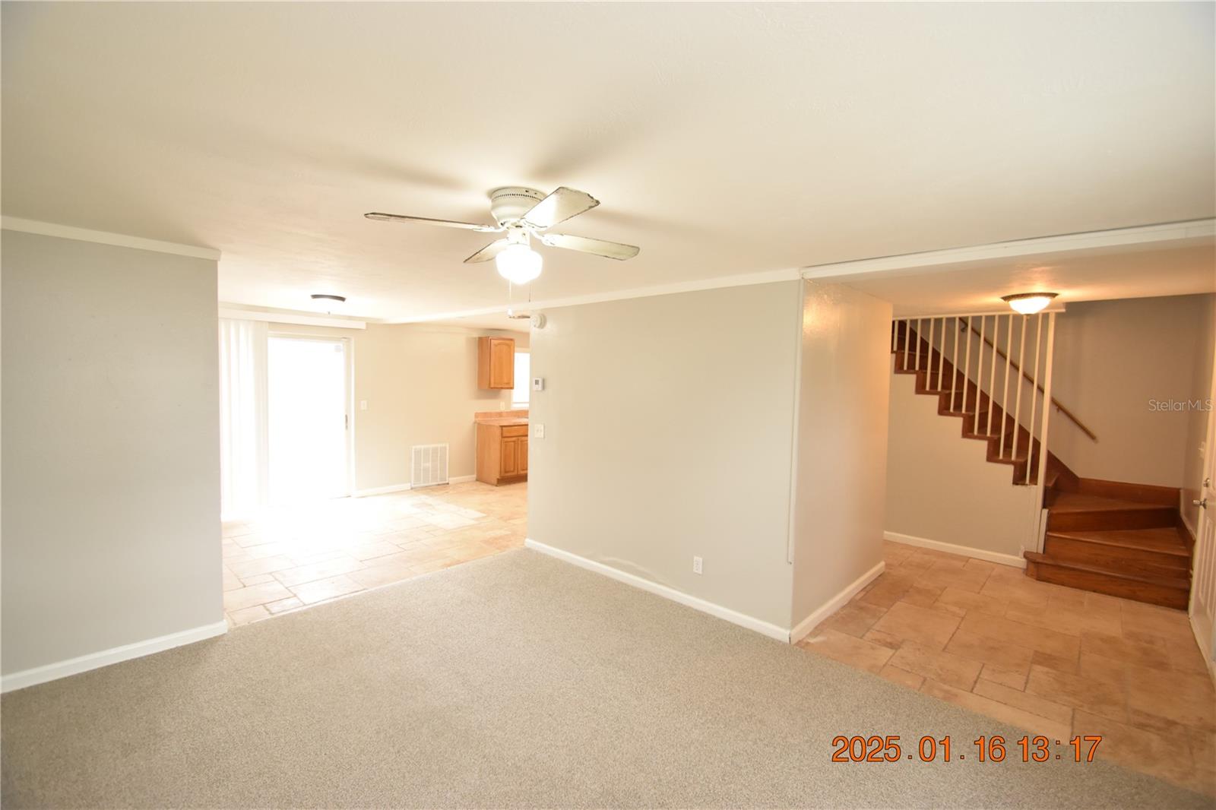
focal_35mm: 15
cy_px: 405
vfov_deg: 77.3
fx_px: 507
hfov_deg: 100.4
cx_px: 608
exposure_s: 1/60
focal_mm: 10
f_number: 3.5
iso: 1000
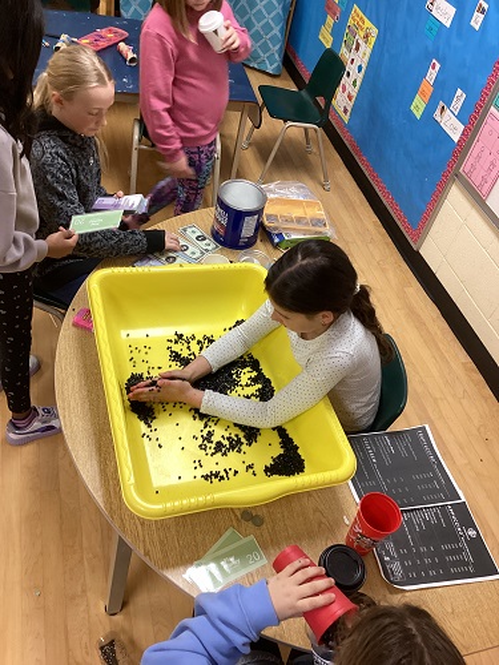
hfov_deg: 45.4
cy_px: 332
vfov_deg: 58.4
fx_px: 596
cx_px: 250
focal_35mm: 31
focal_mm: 3.3
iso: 160
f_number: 2.4
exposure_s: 1/50
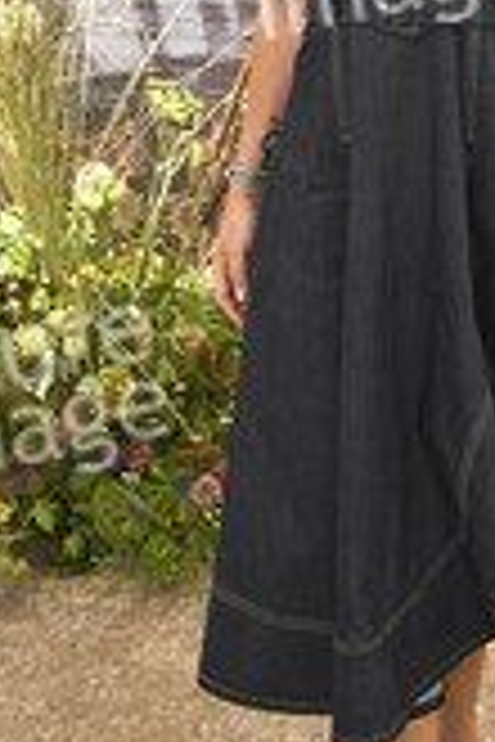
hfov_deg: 15.9
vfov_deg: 23.7
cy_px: 189
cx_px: 428
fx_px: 1753
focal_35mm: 85
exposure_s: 1/320
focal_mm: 35
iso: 200
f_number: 8
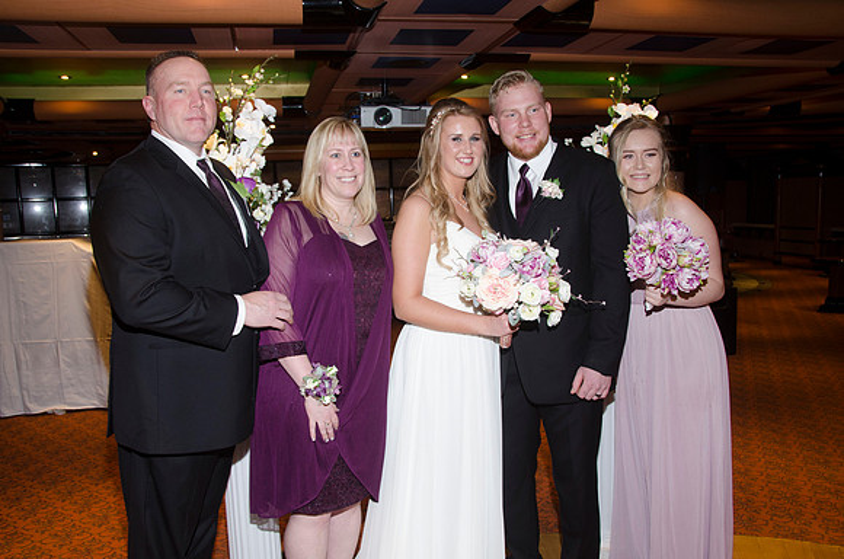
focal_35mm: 30
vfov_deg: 43.4
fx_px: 702
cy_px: 280
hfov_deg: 62.0
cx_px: 422
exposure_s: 1/60
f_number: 5.6
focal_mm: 20
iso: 400
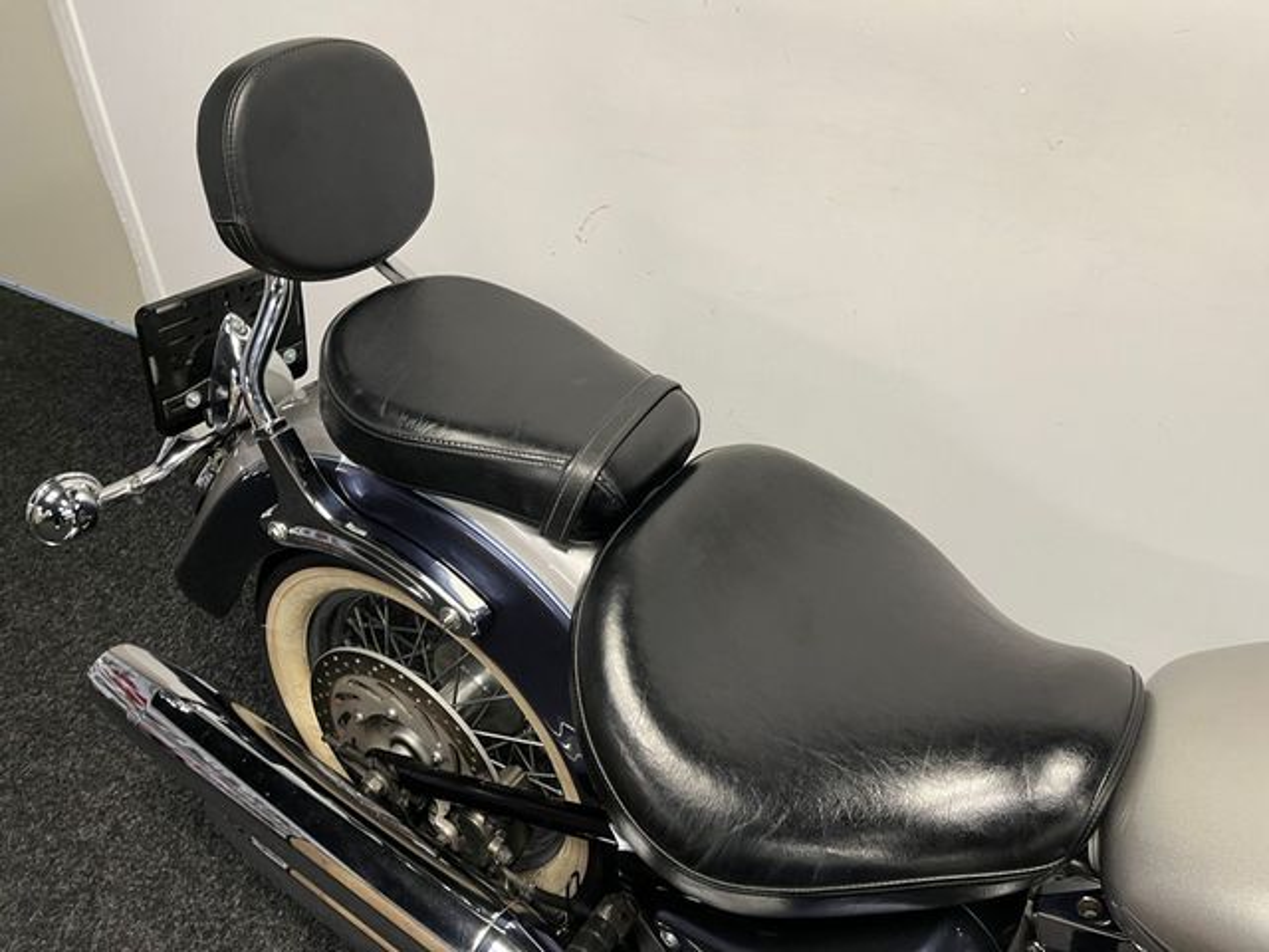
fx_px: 953
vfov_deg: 53.1
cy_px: 476
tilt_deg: -38.6
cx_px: 634
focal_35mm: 26
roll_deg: +0.8
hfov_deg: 67.3
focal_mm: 5.1
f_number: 1.6
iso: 100
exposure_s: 1/50
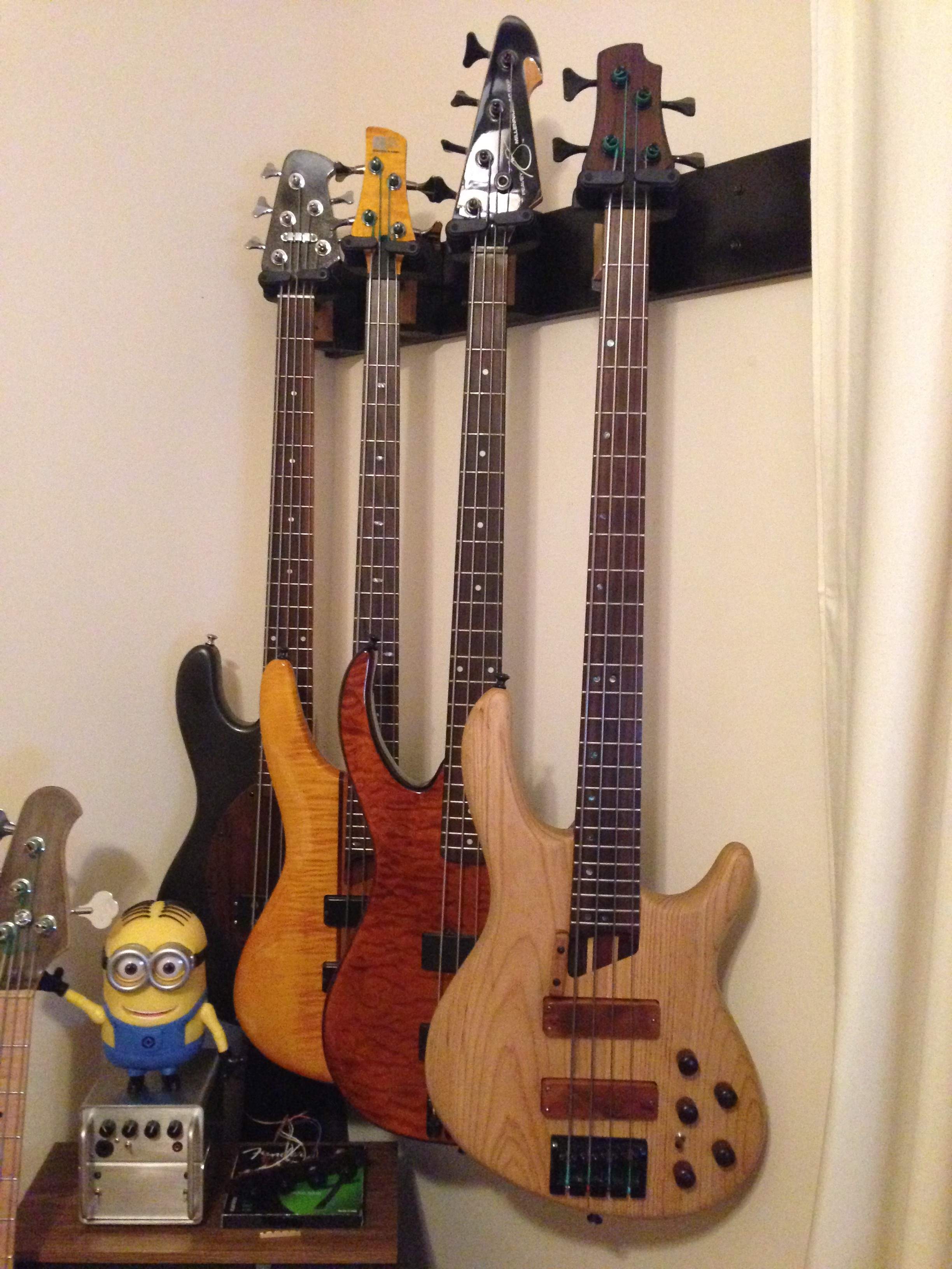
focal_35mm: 33
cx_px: 476
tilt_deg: -1.1
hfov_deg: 42.9
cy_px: 634
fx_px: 1210
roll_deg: -1.9
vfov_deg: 55.4
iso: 800
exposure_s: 1/15
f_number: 2.4
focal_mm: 4.12
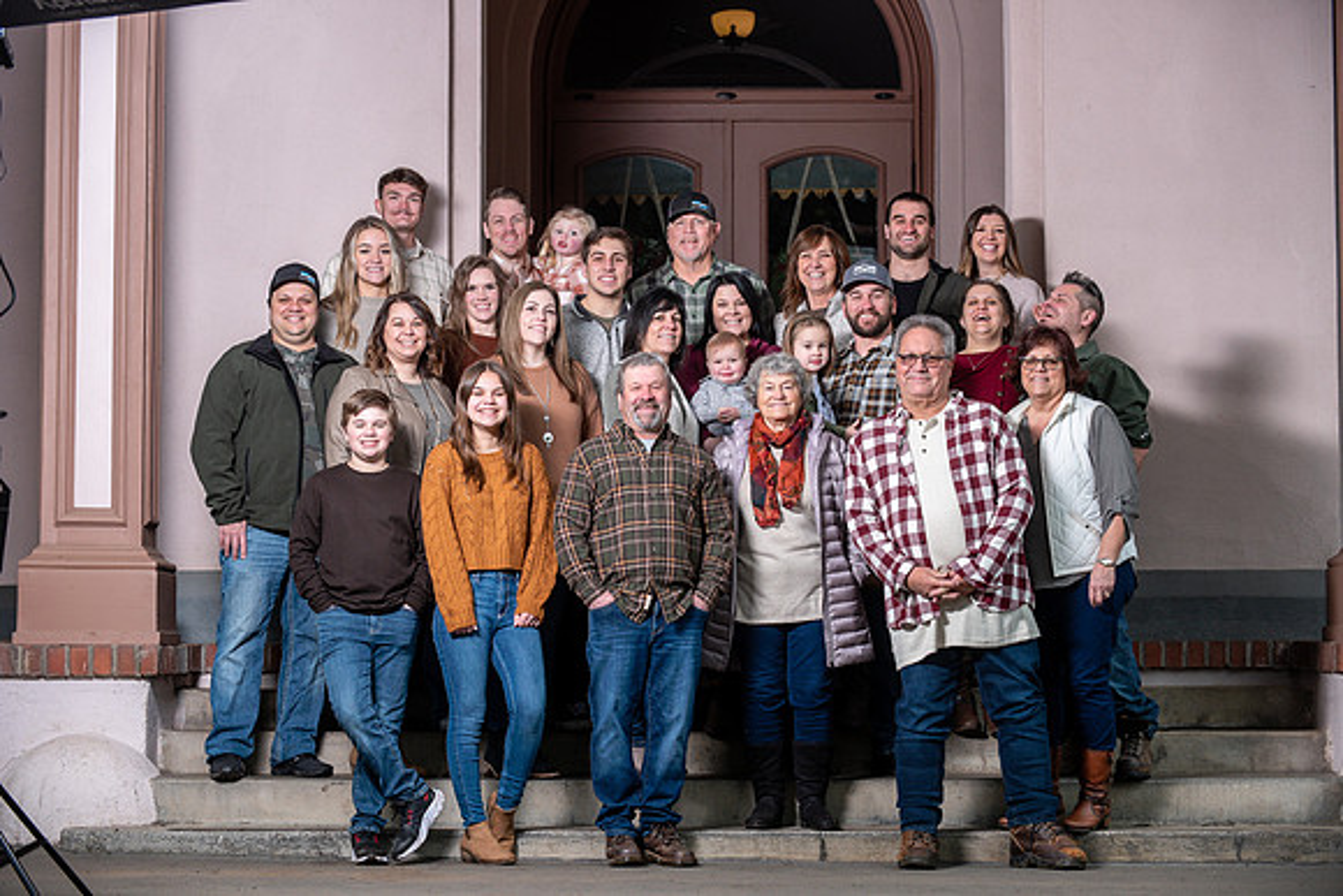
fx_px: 3545
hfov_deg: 21.5
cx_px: 672
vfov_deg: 14.4
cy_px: 448
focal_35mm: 95
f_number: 4
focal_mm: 95
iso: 200
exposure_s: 1/125
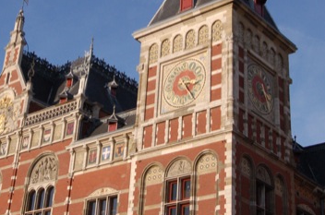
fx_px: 640
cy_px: 47
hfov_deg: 28.4
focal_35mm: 71
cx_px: 117
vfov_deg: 18.9
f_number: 13
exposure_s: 1/640
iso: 800
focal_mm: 26
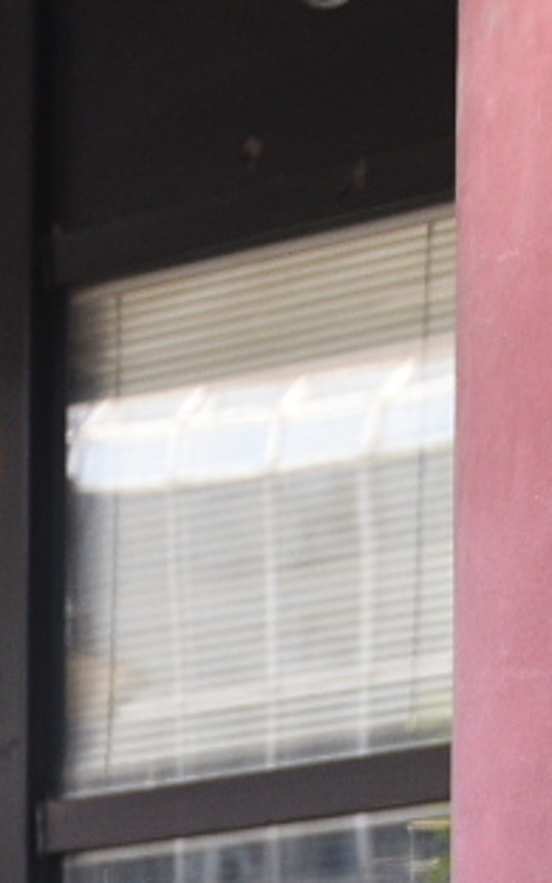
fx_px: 6114
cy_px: 1288
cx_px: -252
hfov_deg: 5.1
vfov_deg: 8.1
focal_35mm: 254
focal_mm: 48
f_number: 4
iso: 640
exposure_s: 1/640
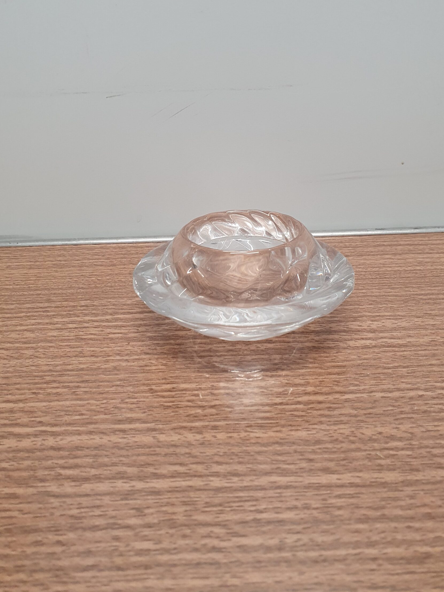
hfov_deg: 46.7
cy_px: 252
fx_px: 513
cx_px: 244
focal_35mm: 30
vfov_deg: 59.7
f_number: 2.4
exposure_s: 1/100
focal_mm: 4.32
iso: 320
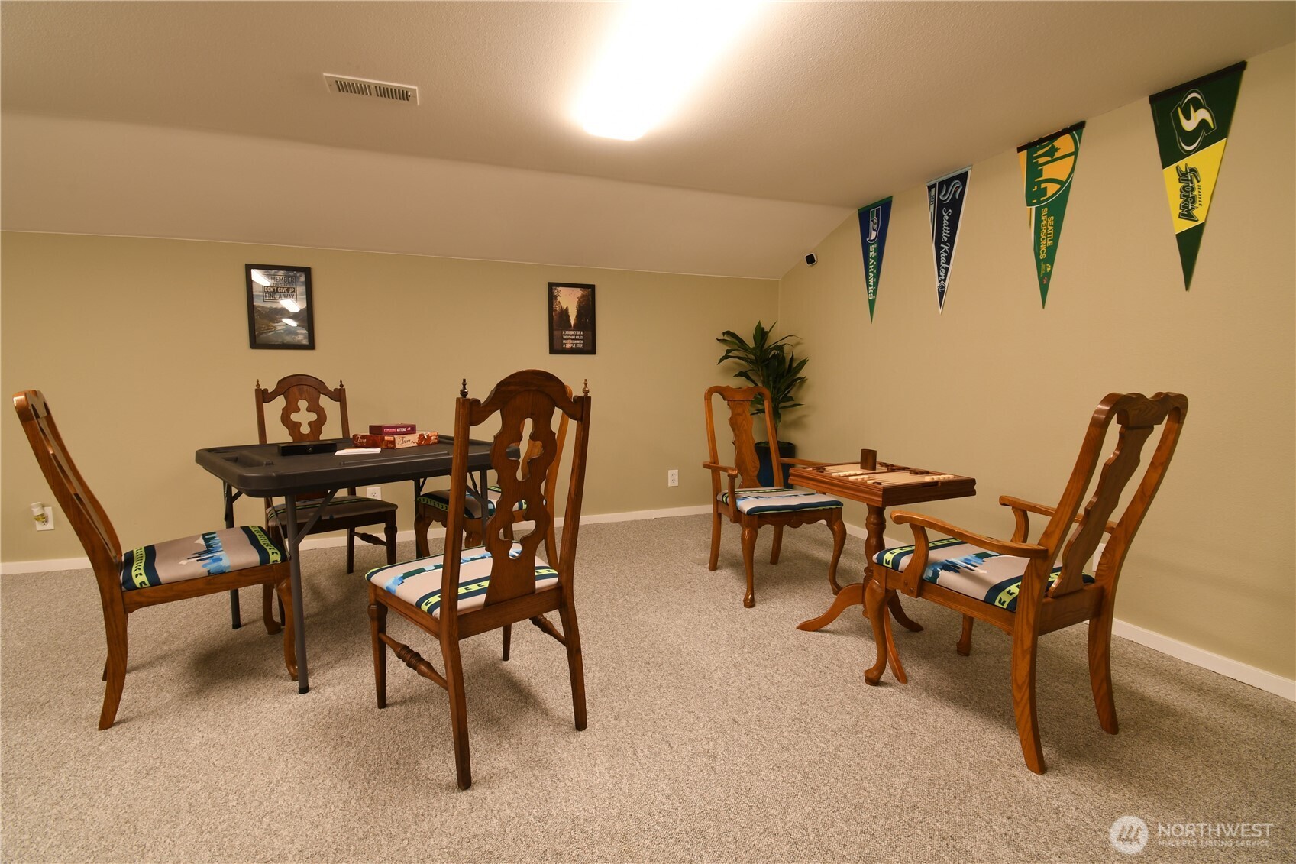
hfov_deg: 100.4
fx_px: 540
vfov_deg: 77.3
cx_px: 648
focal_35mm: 15
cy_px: 432
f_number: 11
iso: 200
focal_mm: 10
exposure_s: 1/2
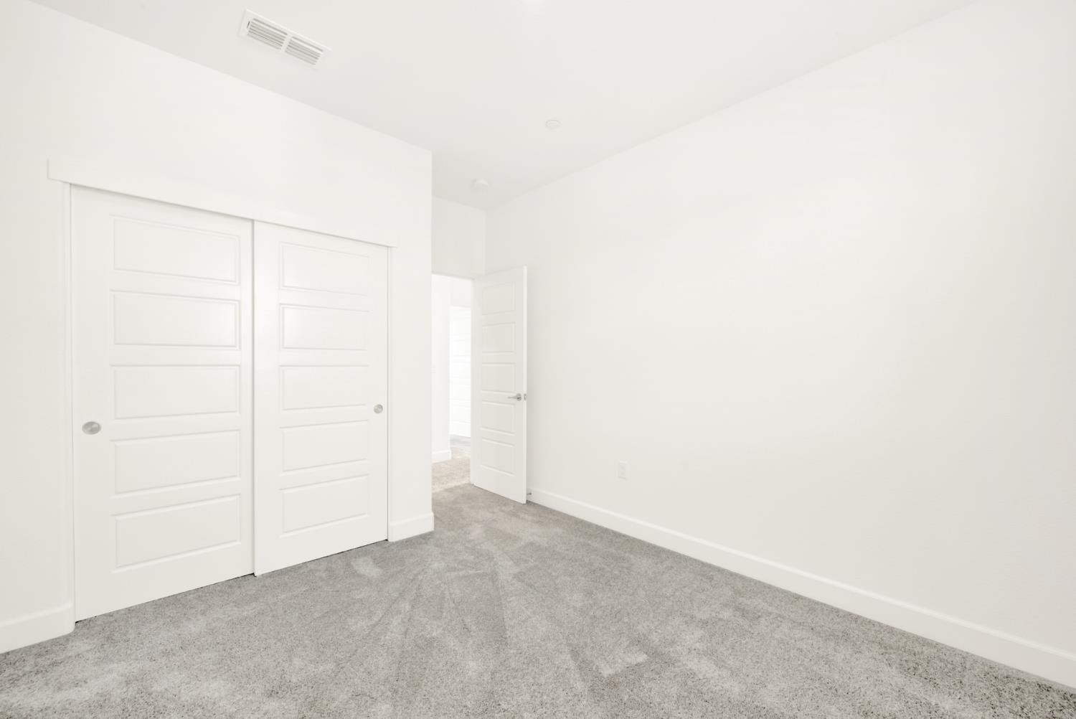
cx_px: 538
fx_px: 419
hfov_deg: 104.2
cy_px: 360
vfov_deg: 81.3
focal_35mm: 14
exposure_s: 1/1.67
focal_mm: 14
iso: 100
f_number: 14
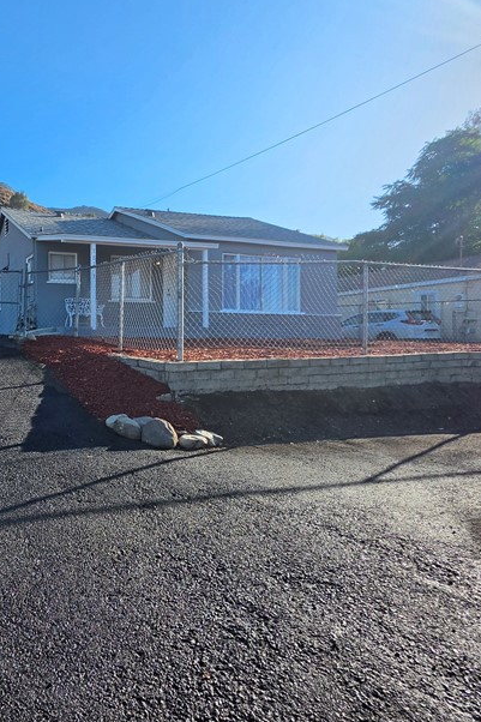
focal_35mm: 23
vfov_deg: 76.1
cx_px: 58
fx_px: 461
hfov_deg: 49.7
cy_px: 350
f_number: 1.9
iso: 32
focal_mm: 2.2
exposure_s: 1/1864
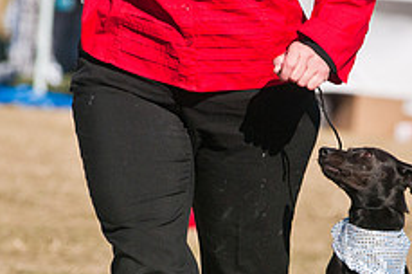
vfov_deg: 1.8
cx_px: 273
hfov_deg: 2.7
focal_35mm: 760
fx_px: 8685
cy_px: 280
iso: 400
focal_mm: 200
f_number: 5.6
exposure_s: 1/3200
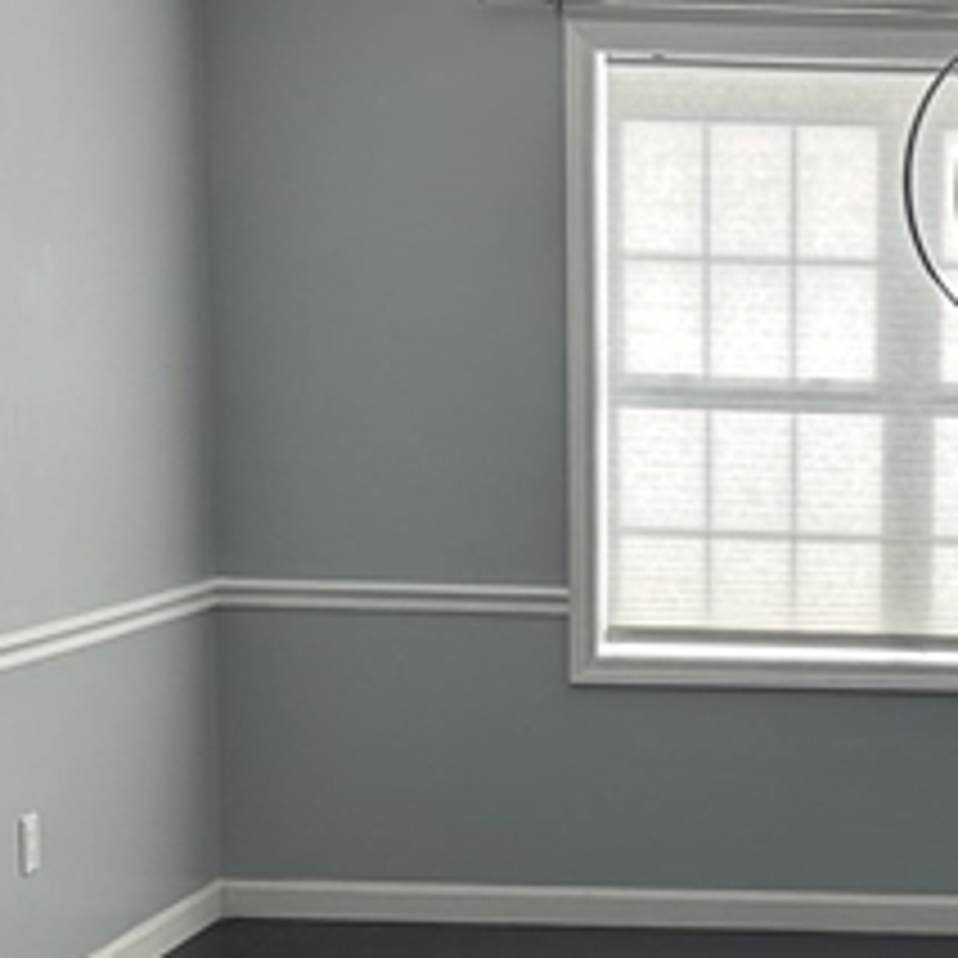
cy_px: 684
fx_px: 2599
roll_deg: -2.2
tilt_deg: -7.3
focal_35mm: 83
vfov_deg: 20.8
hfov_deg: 20.2
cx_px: 985
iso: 50
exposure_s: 1/484
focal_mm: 5.7
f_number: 1.5
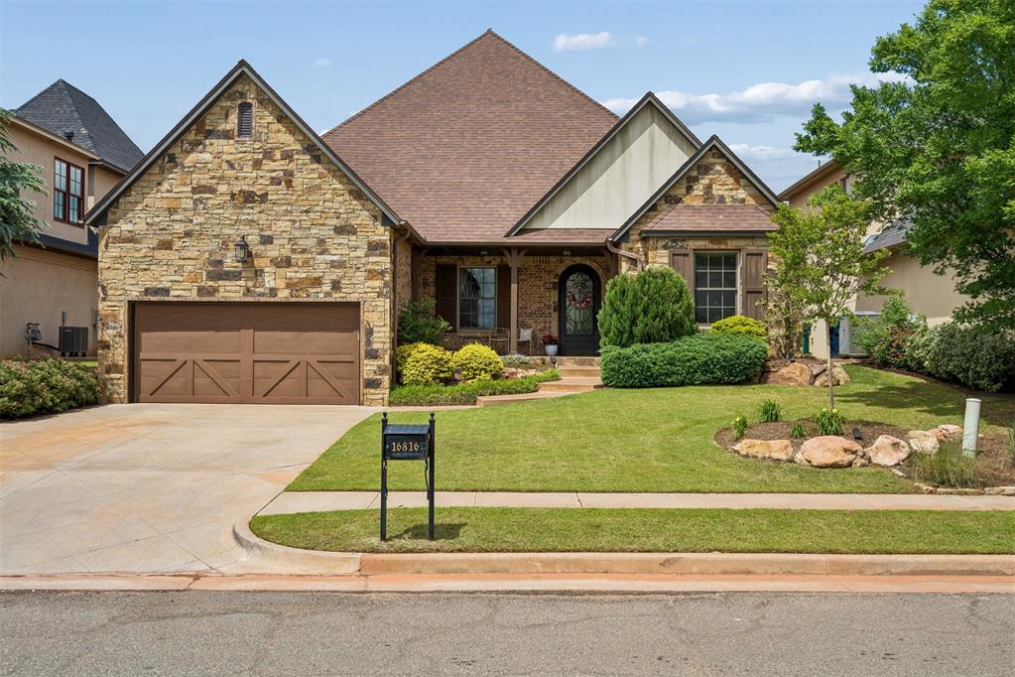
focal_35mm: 34
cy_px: 338
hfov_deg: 55.8
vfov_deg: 38.9
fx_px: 959
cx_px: 508
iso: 200
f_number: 8
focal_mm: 34
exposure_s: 1/1000
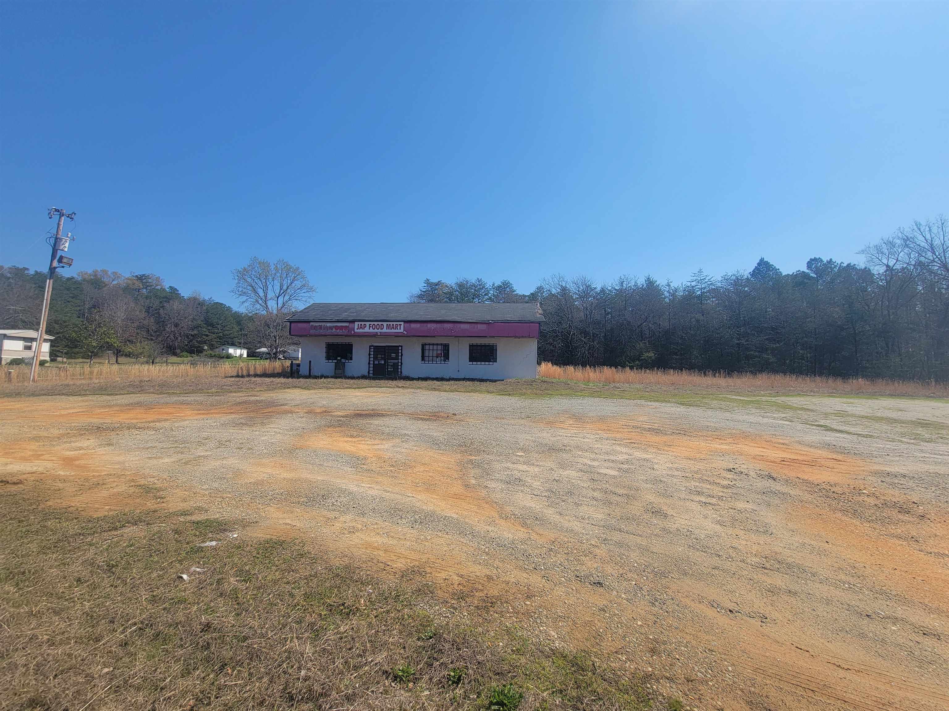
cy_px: 356
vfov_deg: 89.9
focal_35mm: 13
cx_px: 474
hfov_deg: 106.2
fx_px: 356
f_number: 2.2
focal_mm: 2.2
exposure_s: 1/2054
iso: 50
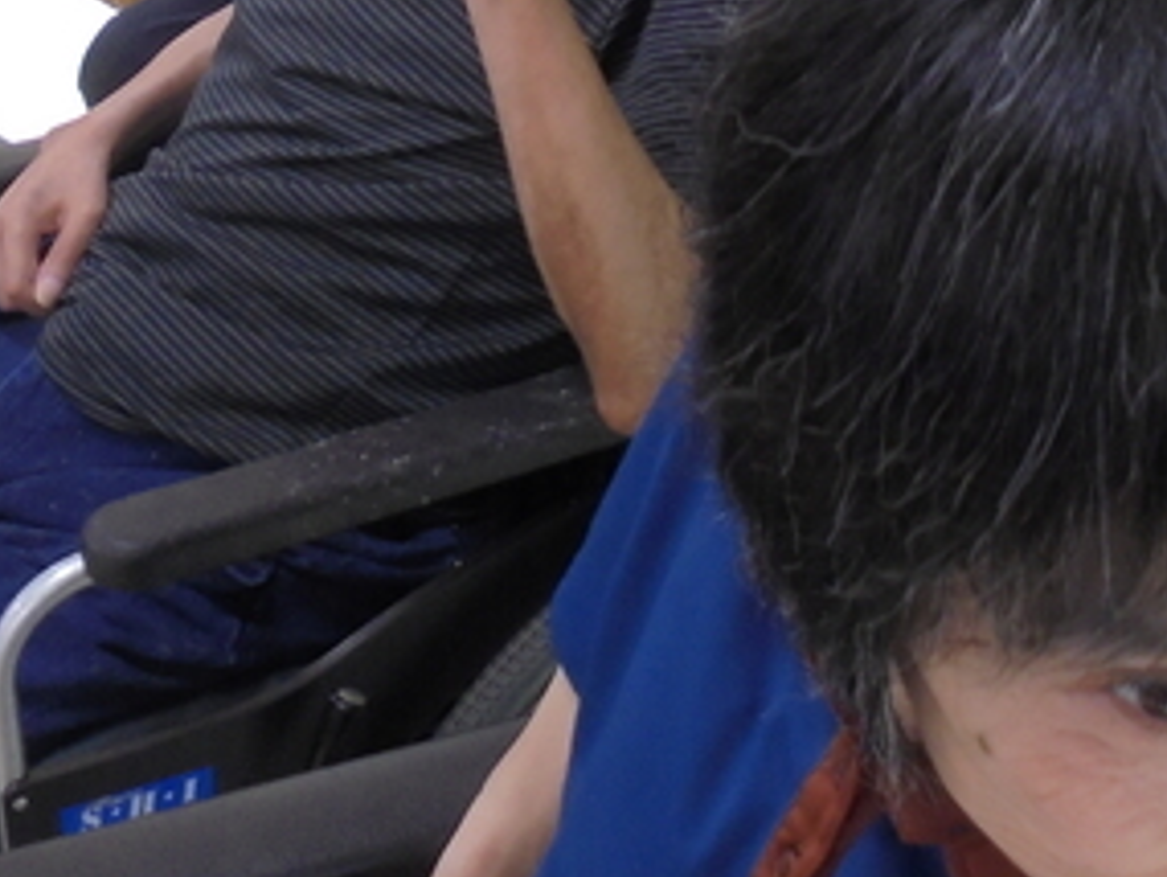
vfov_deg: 19.5
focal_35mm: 73
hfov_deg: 26.5
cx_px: 389
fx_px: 2462
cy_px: -29
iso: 100
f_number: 3.5
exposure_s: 1/30
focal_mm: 4.6
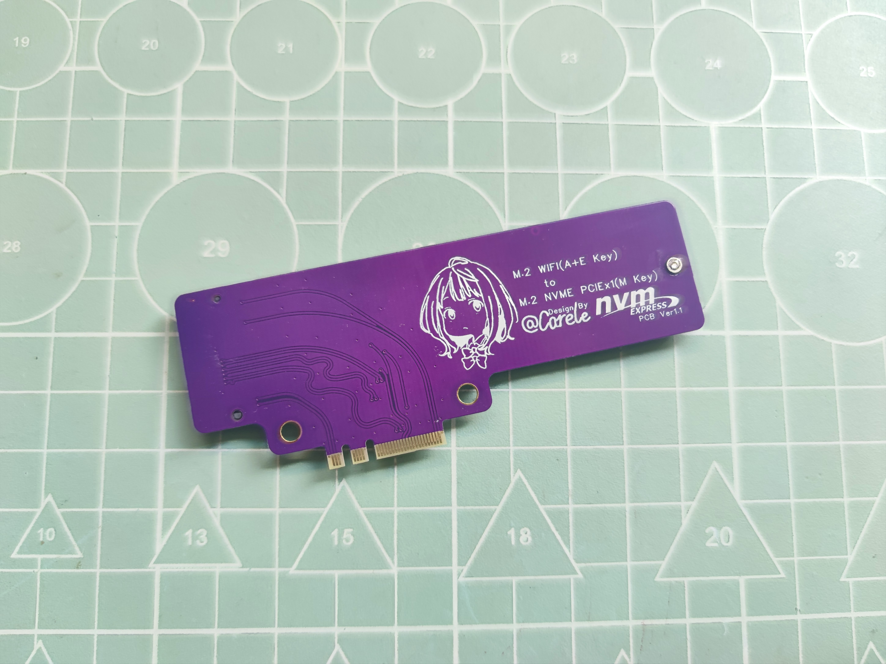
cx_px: 443
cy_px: 332
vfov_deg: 56.8
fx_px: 614
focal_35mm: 24
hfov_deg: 71.6
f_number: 1.69
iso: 108
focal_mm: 6.72
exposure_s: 1/100
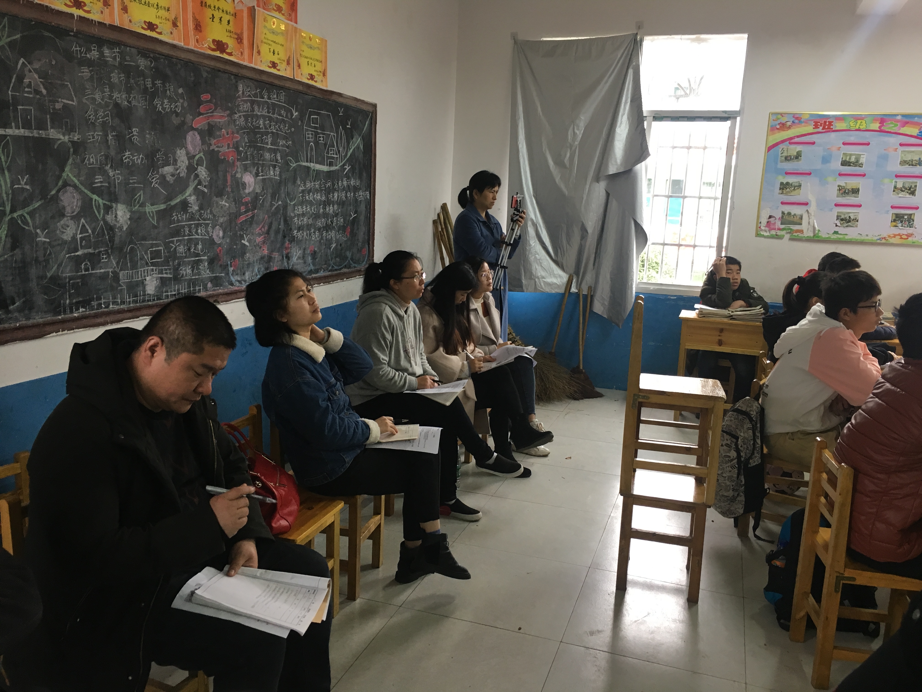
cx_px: 461
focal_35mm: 29
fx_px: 772
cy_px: 346
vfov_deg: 48.2
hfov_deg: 61.7
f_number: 2.2
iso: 100
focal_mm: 4.15
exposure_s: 1/33
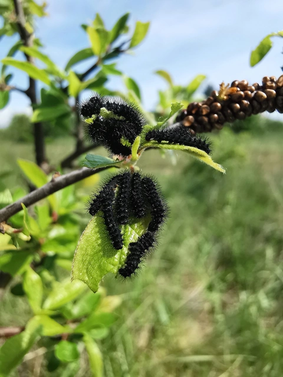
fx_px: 294
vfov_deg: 65.3
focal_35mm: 27
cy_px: 188
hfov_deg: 51.4
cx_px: 142
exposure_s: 1/722
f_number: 2.2
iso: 50
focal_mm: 2.35
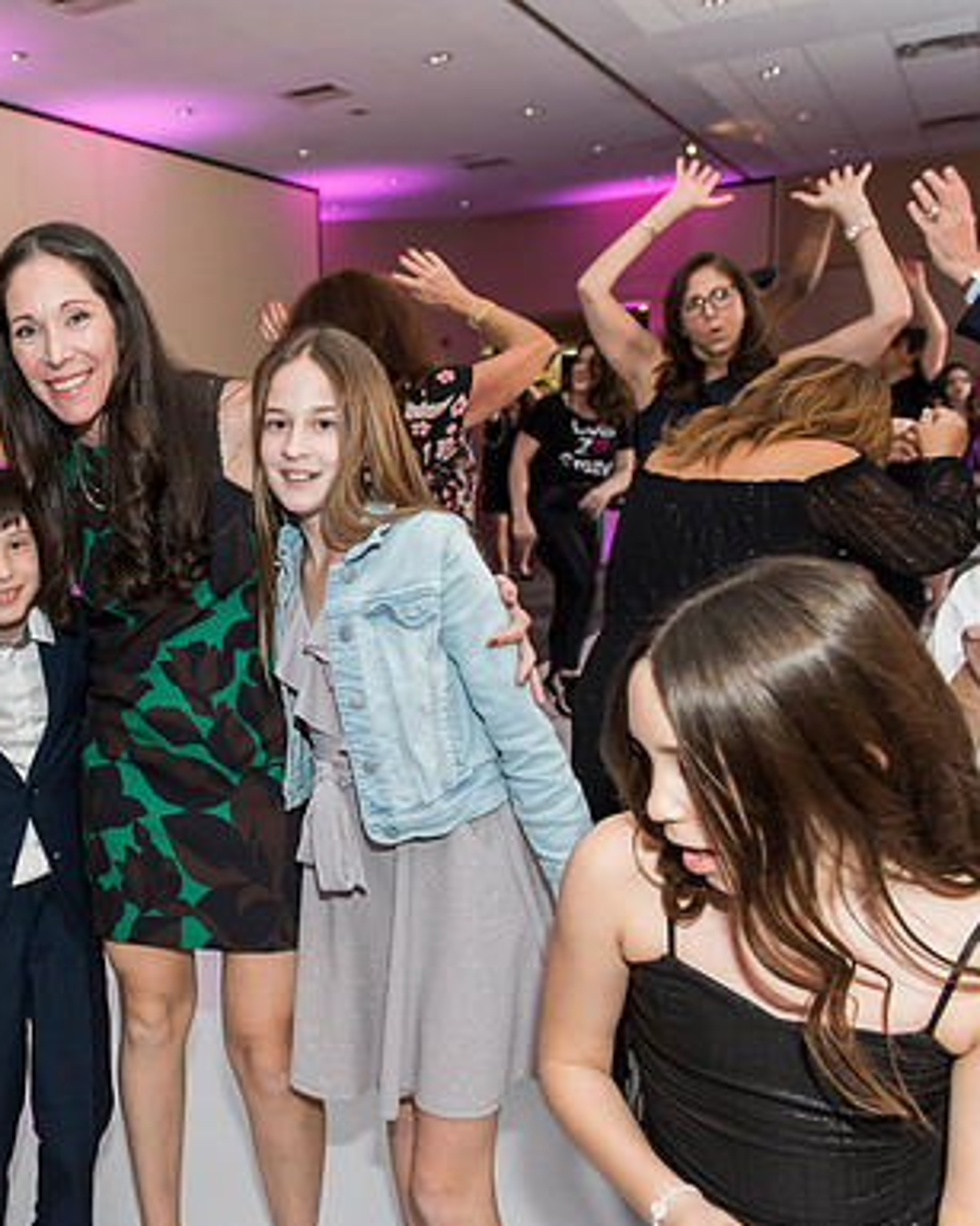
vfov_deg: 52.9
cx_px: 121
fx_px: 1233
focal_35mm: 34
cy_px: 615
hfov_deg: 40.5
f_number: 4
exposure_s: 1/100
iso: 1250
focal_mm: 24
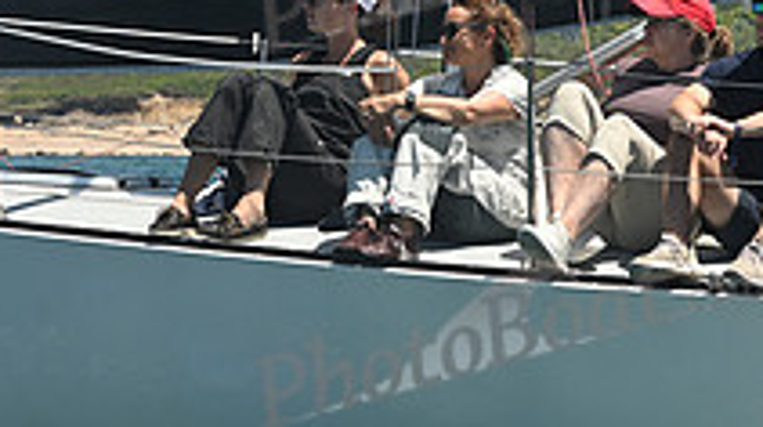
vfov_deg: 6.0
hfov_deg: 10.5
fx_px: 4081
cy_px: 96
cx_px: 955
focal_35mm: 202
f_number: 7.1
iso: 320
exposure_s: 1/1000
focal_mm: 70
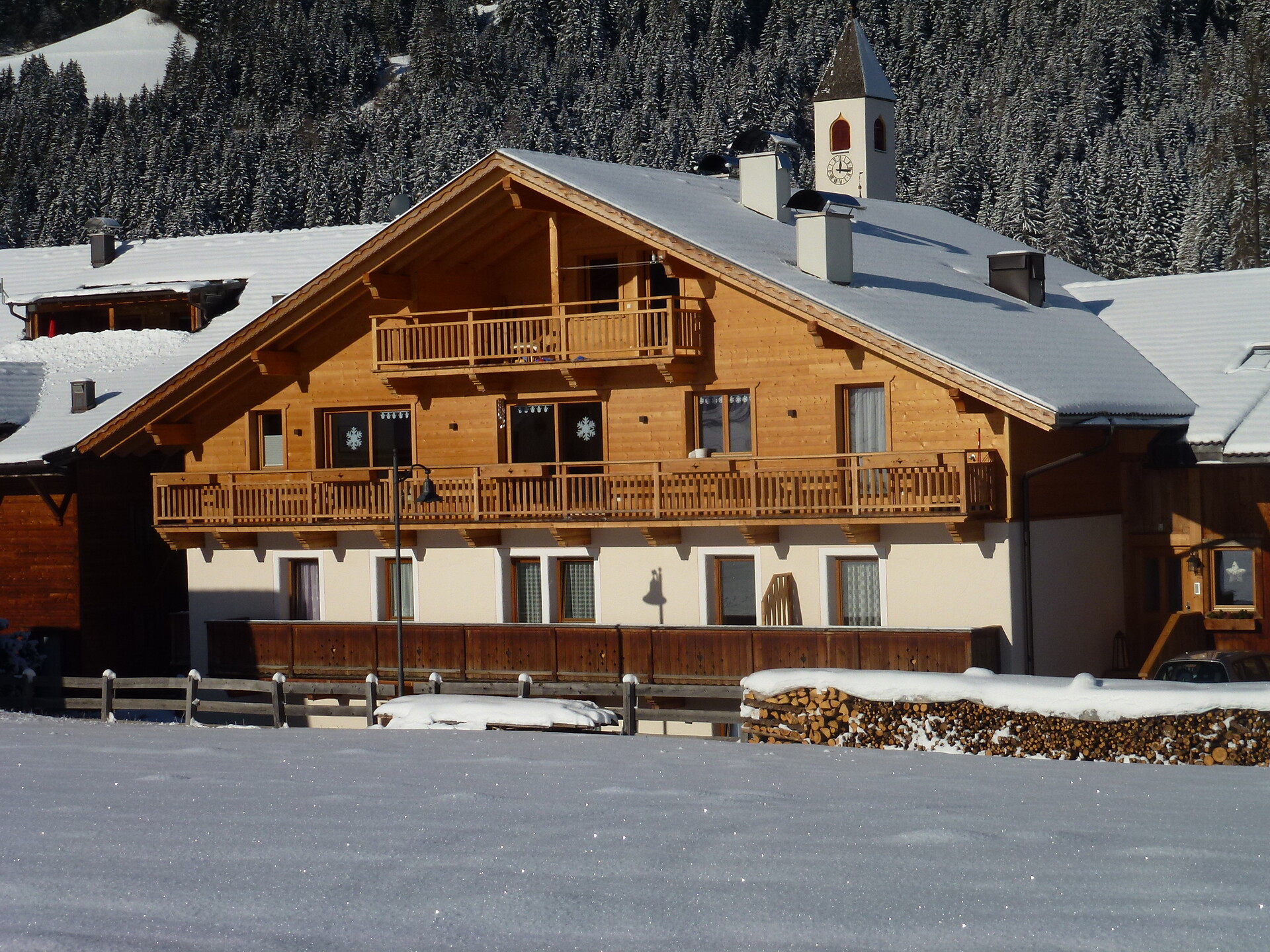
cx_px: 635
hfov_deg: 27.4
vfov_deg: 20.7
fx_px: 2605
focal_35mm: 71
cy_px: 476
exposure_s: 1/2000
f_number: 4.7
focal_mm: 12.7
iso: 100
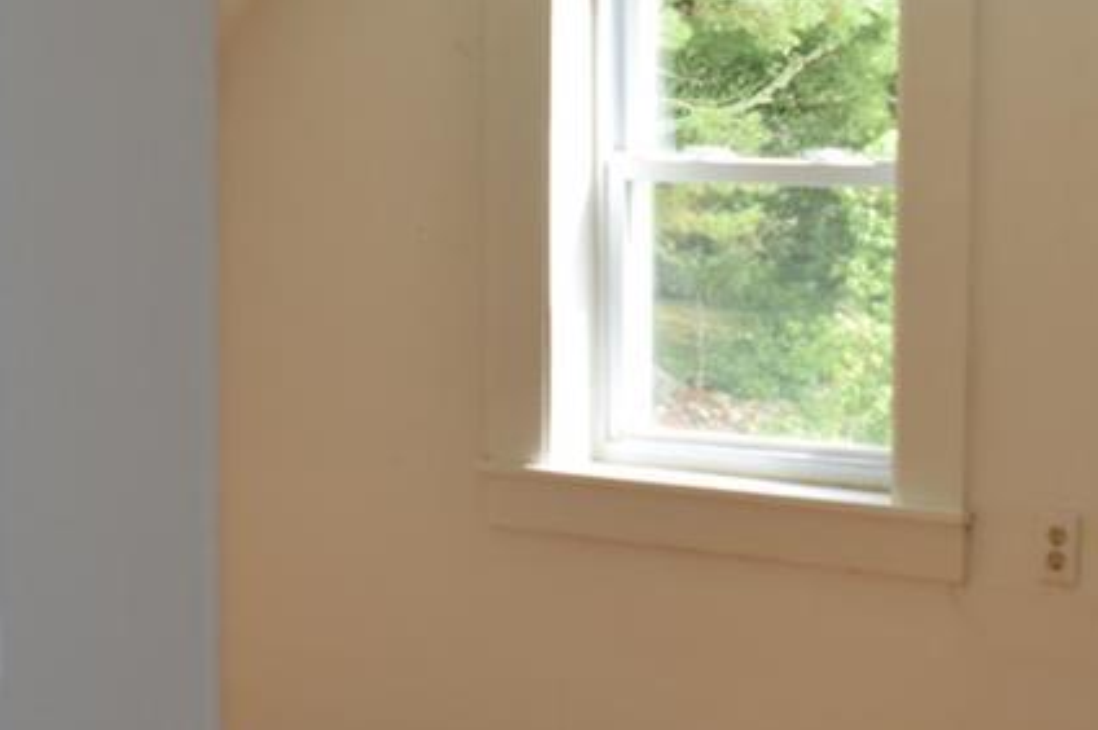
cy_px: 360
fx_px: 2651
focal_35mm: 87
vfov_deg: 15.7
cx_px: 800
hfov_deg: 23.2
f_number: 5.6
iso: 500
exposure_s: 1/125
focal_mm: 24
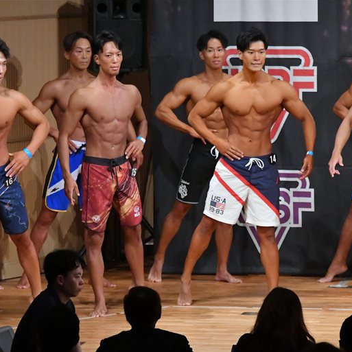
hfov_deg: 5.4
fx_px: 3762
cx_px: 112
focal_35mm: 327
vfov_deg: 5.4
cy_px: 176
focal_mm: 170
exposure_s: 1/400
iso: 10000
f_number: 5.6
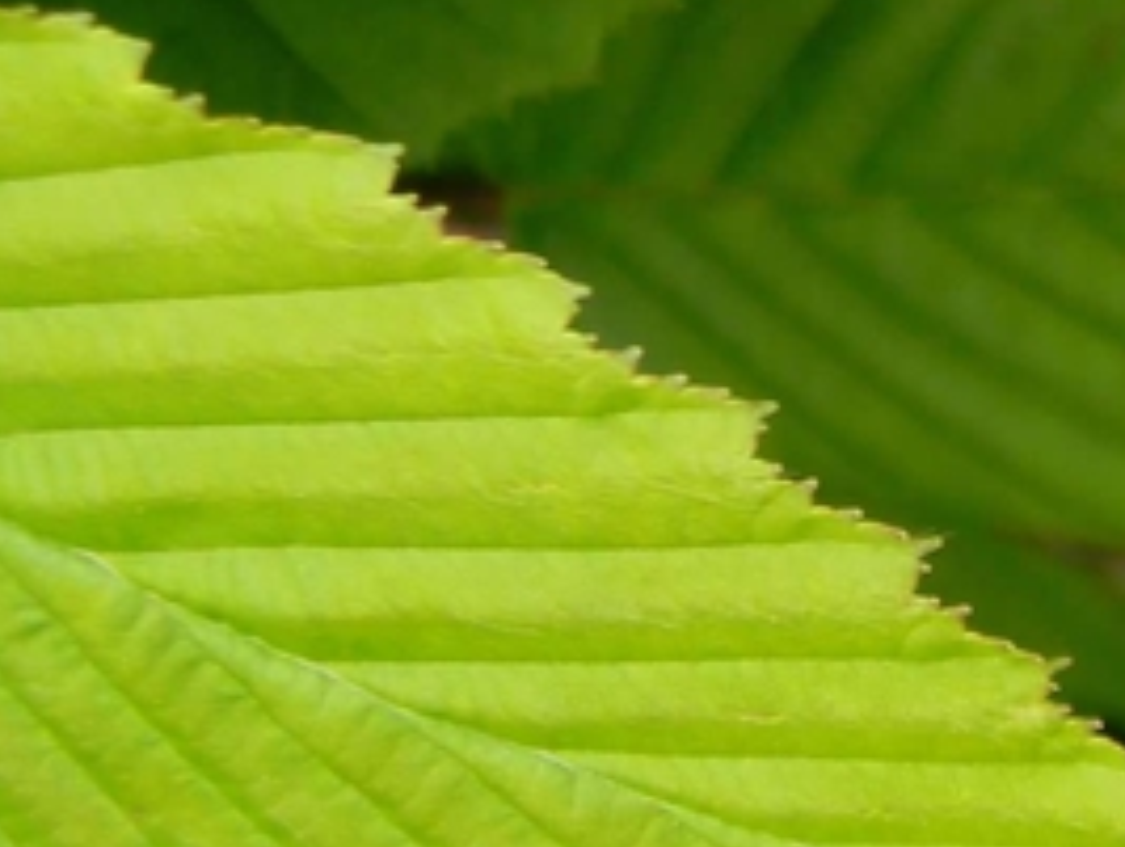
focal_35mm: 134
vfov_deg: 10.5
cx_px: 1542
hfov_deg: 14.0
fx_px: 4361
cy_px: -577
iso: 80
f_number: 3.9
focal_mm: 8.6
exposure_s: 1/142
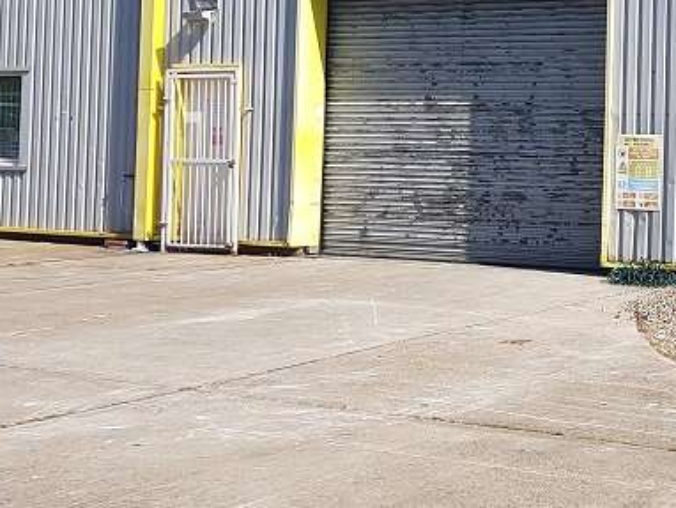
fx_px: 1329
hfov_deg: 26.8
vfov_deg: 21.4
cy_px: 97
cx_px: 699
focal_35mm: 68
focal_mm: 4.2
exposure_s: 1/2496
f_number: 1.7
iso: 50
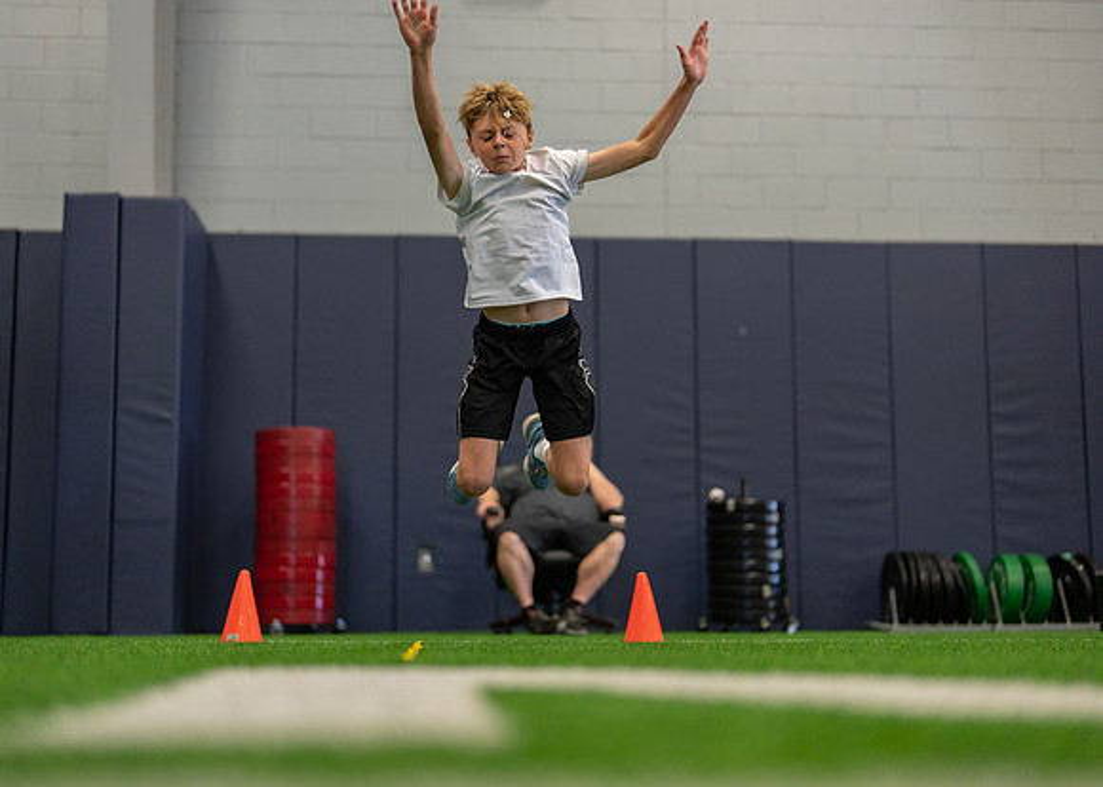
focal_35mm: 53
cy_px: 394
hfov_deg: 37.0
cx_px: 552
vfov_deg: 26.8
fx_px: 1650
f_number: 1.2
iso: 1250
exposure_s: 1/1000
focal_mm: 50
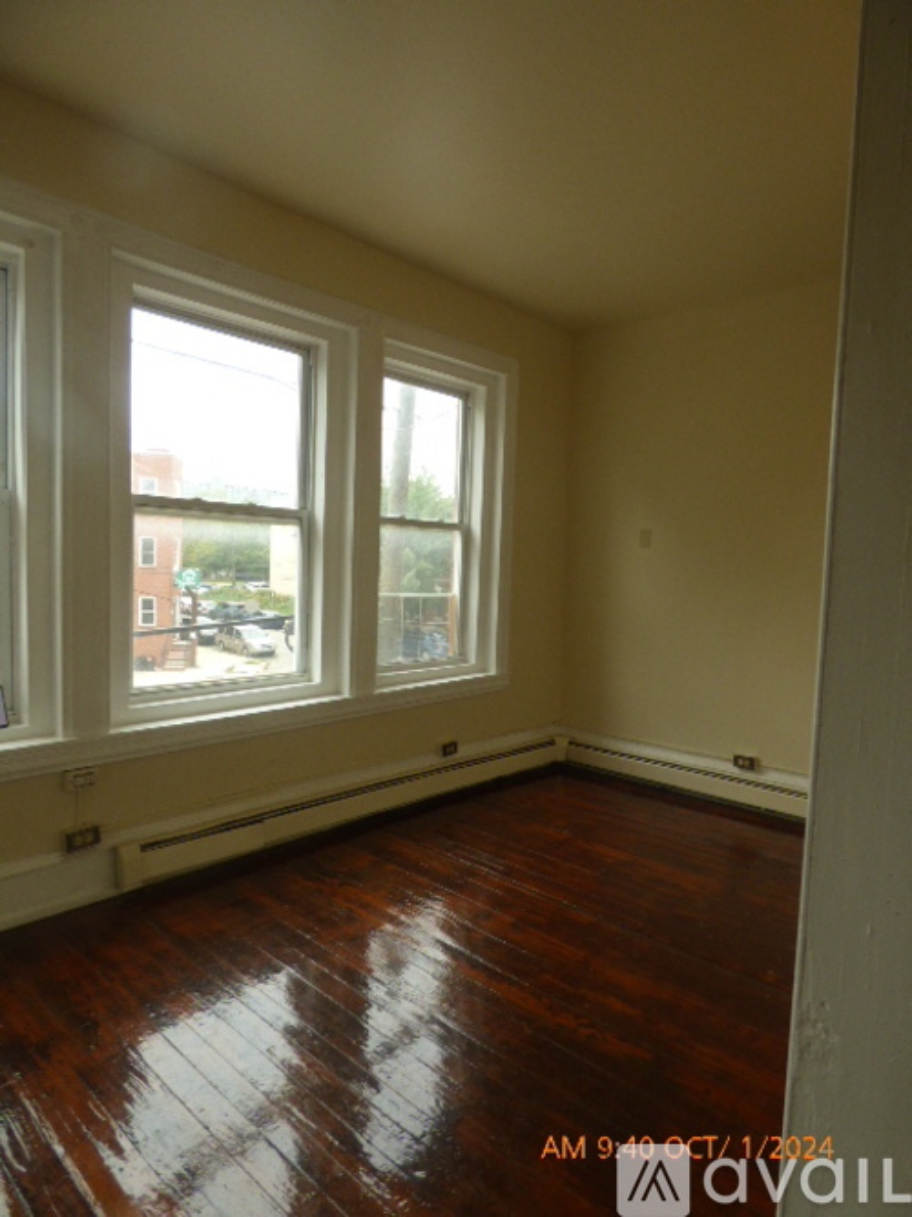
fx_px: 703
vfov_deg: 81.8
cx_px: 456
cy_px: 608
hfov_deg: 66.0
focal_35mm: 20
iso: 100
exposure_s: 1/60
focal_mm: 3.58
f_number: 2.8
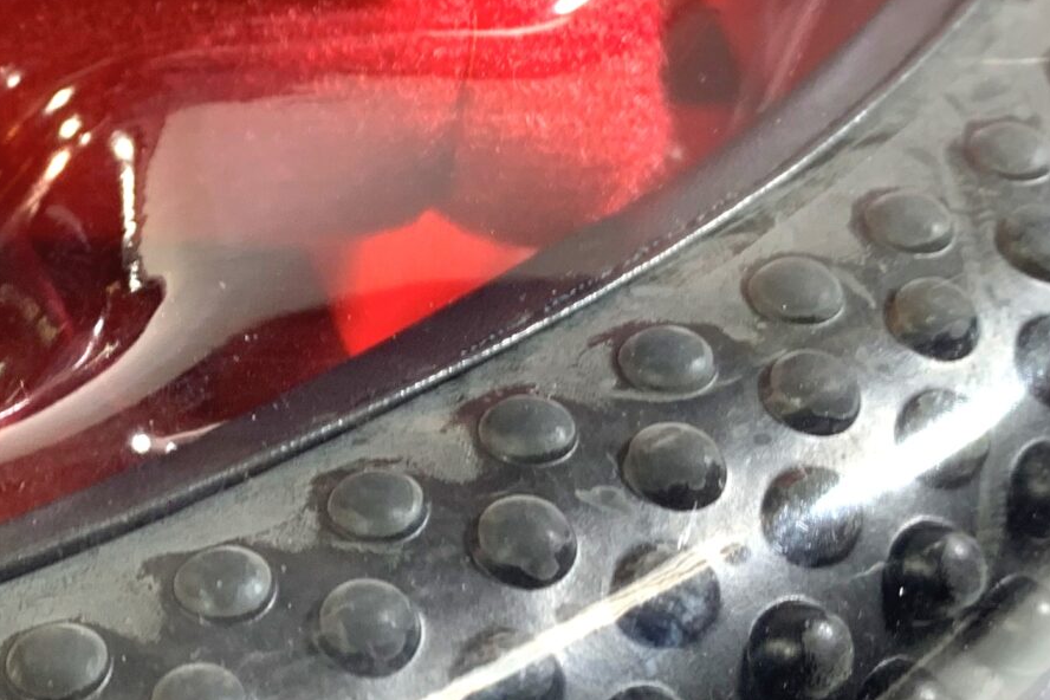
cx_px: 91
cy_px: 355
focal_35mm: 78
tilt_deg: -44.8
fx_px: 2275
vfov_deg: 17.5
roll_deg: -0.8
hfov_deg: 25.1
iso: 64
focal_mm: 4.25
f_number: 1.8
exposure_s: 1/100
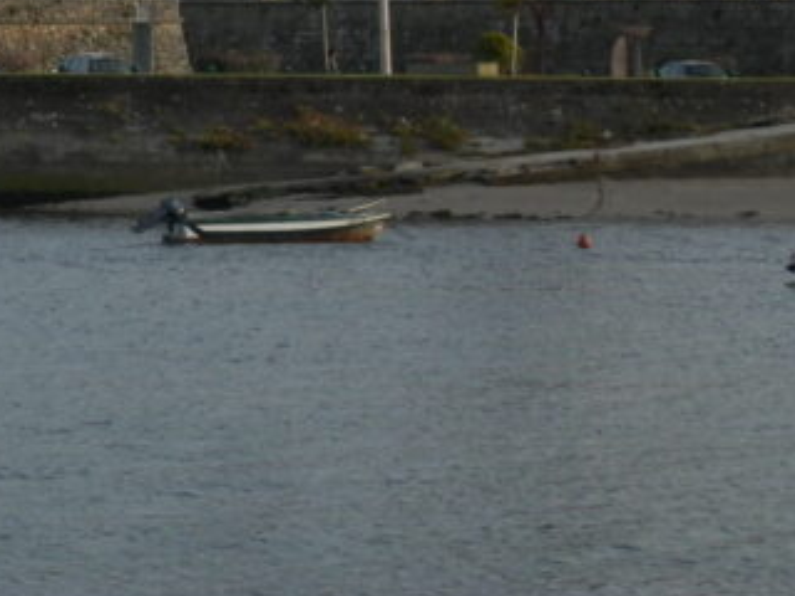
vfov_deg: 7.7
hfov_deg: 10.3
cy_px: -109
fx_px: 4410
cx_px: 84
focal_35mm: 192
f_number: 4.6
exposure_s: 1/400
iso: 80
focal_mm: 14.4
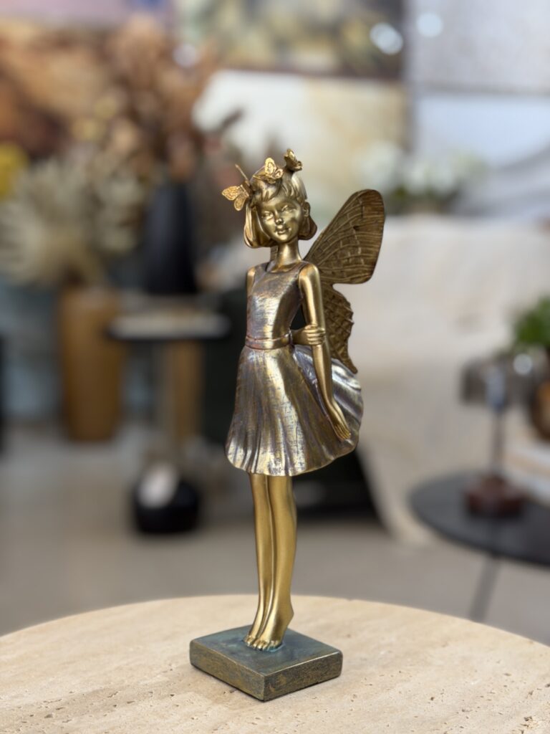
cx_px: 275
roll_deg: -1.0
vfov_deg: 39.7
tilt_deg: -7.0
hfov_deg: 30.3
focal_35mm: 48
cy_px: 367
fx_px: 1017
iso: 80
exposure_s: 1/60
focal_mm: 6.76
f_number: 1.78
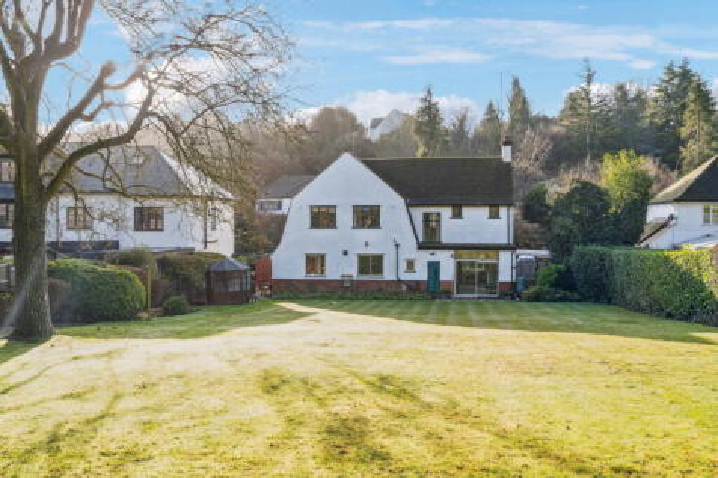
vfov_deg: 37.8
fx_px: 698
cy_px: 239
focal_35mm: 35
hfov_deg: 54.5
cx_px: 359
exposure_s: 1/80
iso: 320
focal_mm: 35
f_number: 5.6
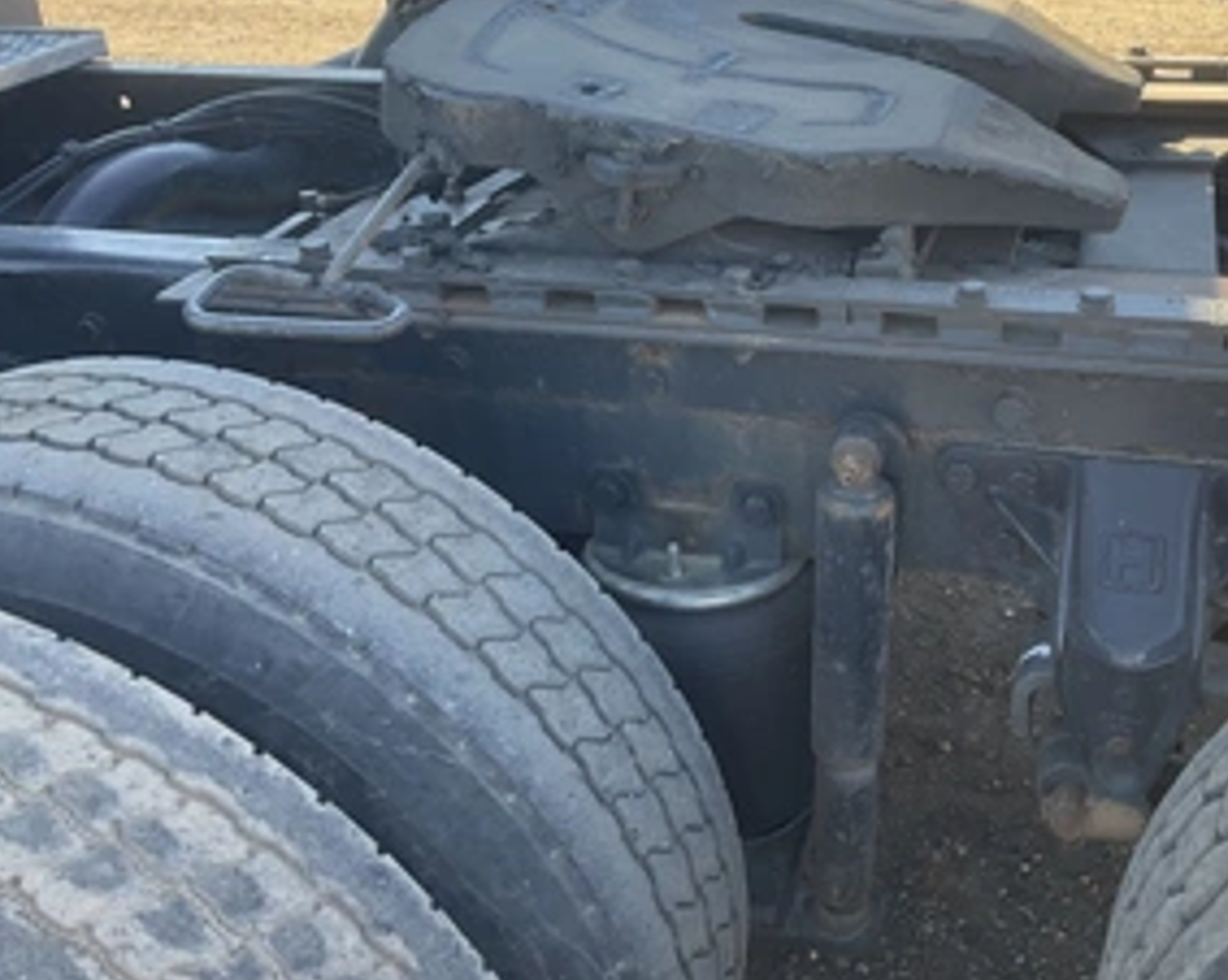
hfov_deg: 45.2
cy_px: 360
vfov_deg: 37.1
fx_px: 1453
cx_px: 803
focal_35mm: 40
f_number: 1.8
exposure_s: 1/164
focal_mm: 3
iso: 25
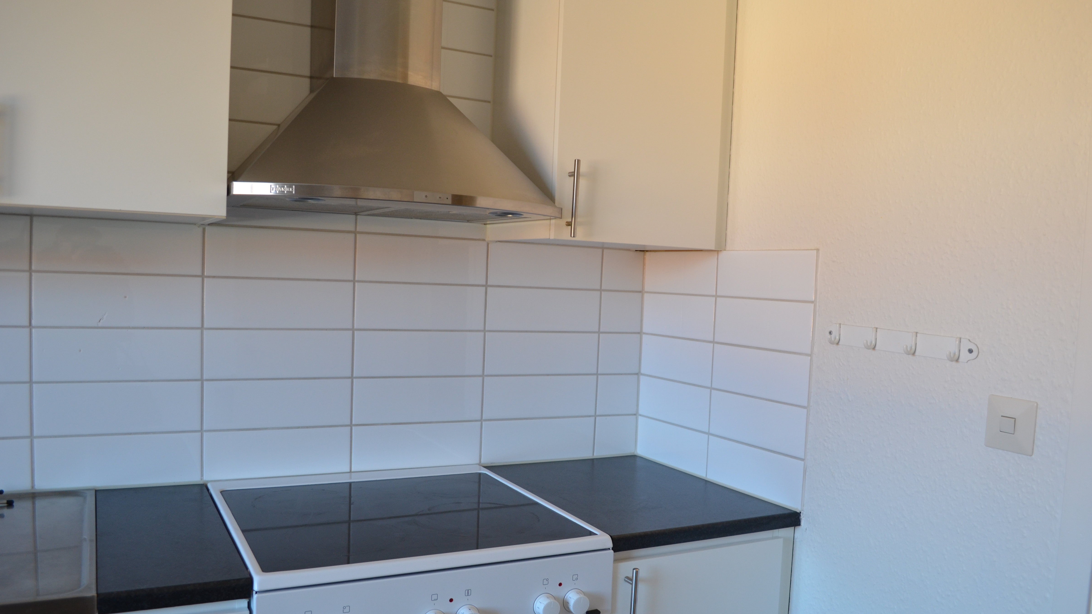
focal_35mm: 29
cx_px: 560
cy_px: 343
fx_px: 840
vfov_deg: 40.1
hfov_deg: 66.1
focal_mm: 18
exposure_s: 1/80
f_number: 4.5
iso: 400
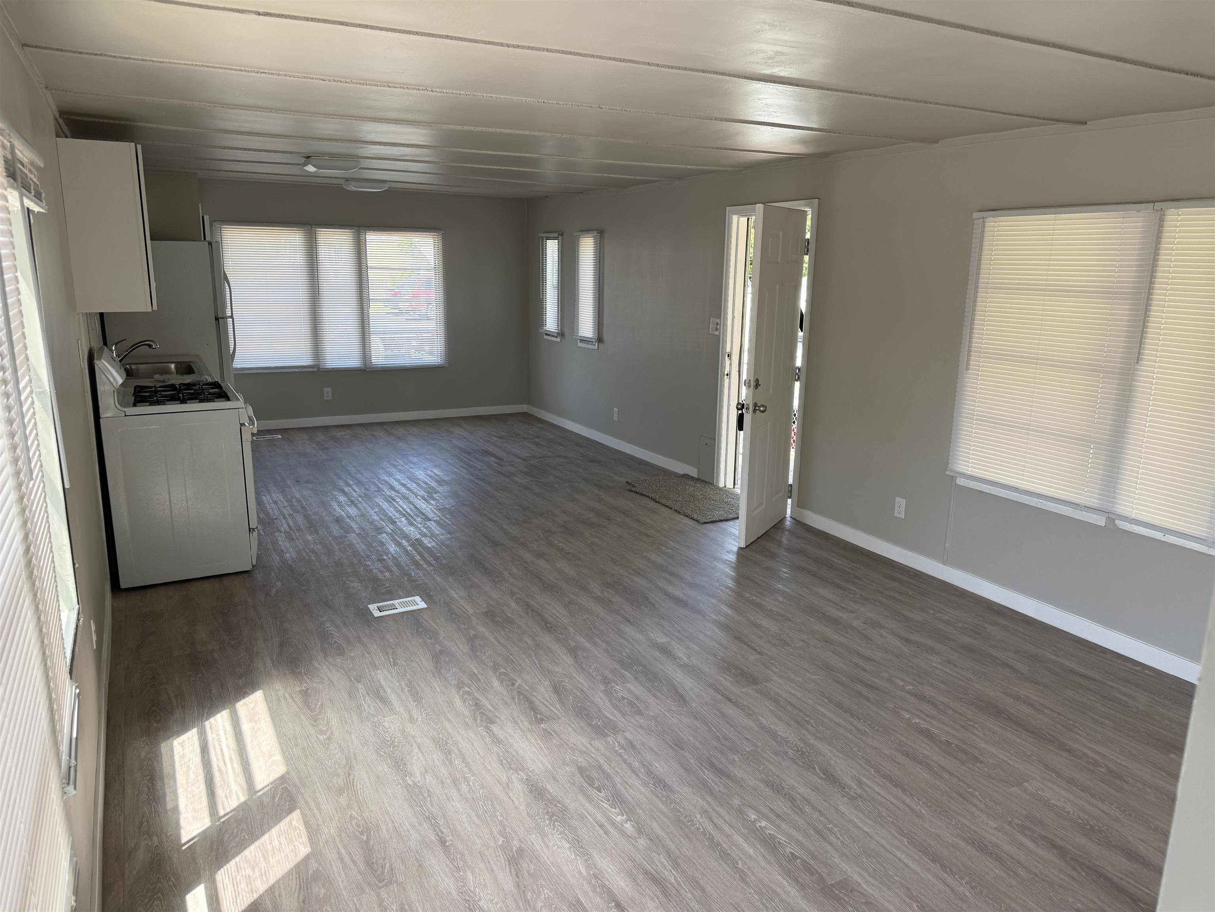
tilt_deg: -11.6
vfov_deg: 56.8
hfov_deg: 71.6
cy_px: 456
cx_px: 608
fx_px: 842
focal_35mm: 24
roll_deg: -0.4
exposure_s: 1/291
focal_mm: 6.76
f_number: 1.78
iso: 100
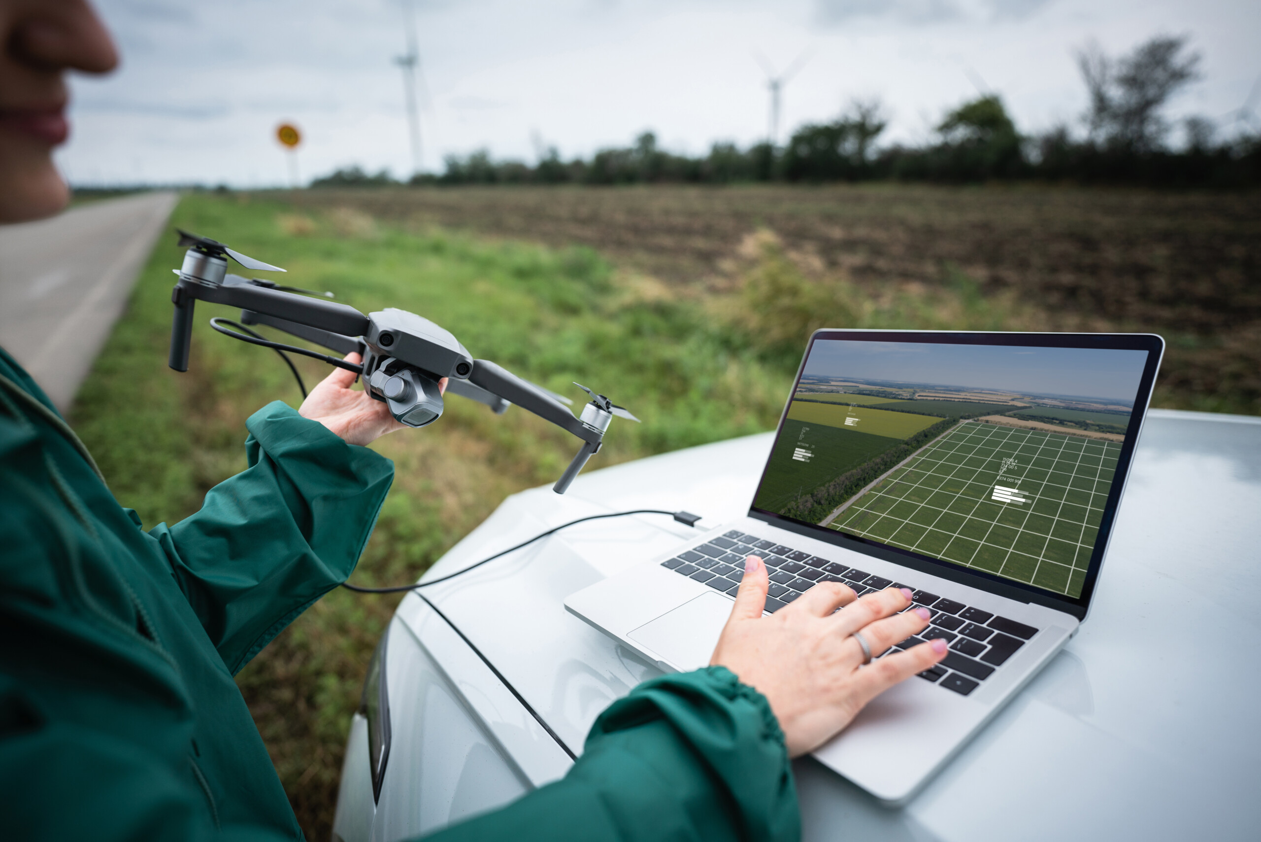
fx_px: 701
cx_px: 630
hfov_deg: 84.0
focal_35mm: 20
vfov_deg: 62.0
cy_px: 421
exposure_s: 1/500
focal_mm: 20
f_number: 2
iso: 100
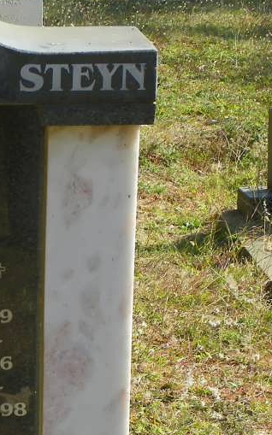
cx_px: -107
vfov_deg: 13.9
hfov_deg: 8.6
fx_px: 1780
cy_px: 338
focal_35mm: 150
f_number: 4.5
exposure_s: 1/160
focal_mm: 10.7
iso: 64
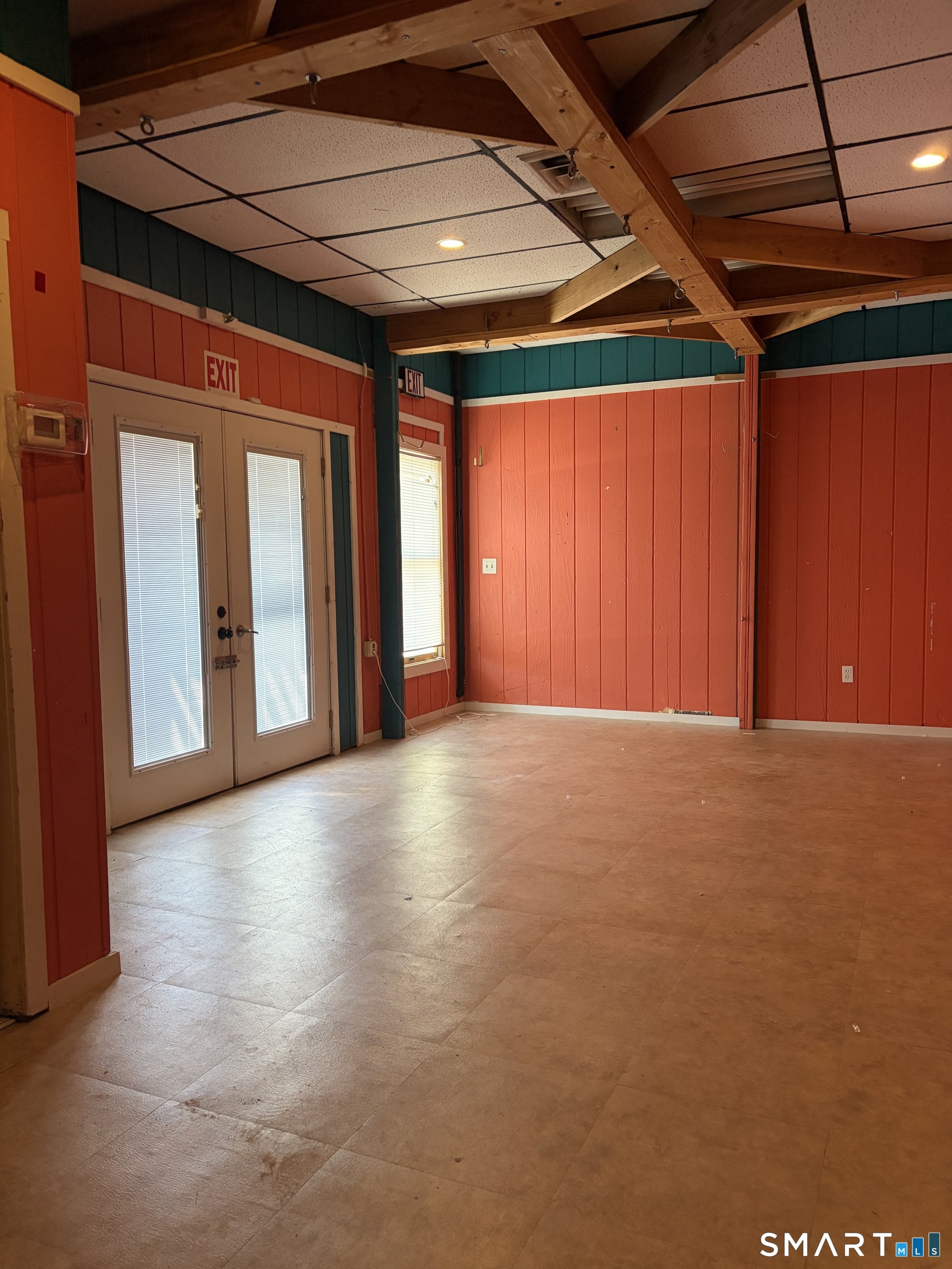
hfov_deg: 53.1
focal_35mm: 26
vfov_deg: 67.3
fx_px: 953
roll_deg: +0.2
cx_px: 476
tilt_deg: -4.8
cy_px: 634
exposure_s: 1/120
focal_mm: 5.96
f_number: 1.6
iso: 250
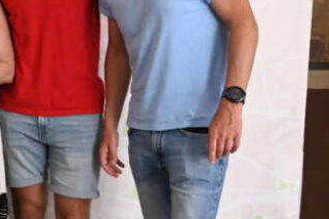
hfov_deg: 19.1
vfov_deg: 13.6
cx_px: -72
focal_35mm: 101
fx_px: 919
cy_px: 93
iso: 6400
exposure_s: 1/320
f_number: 4
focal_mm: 31.5
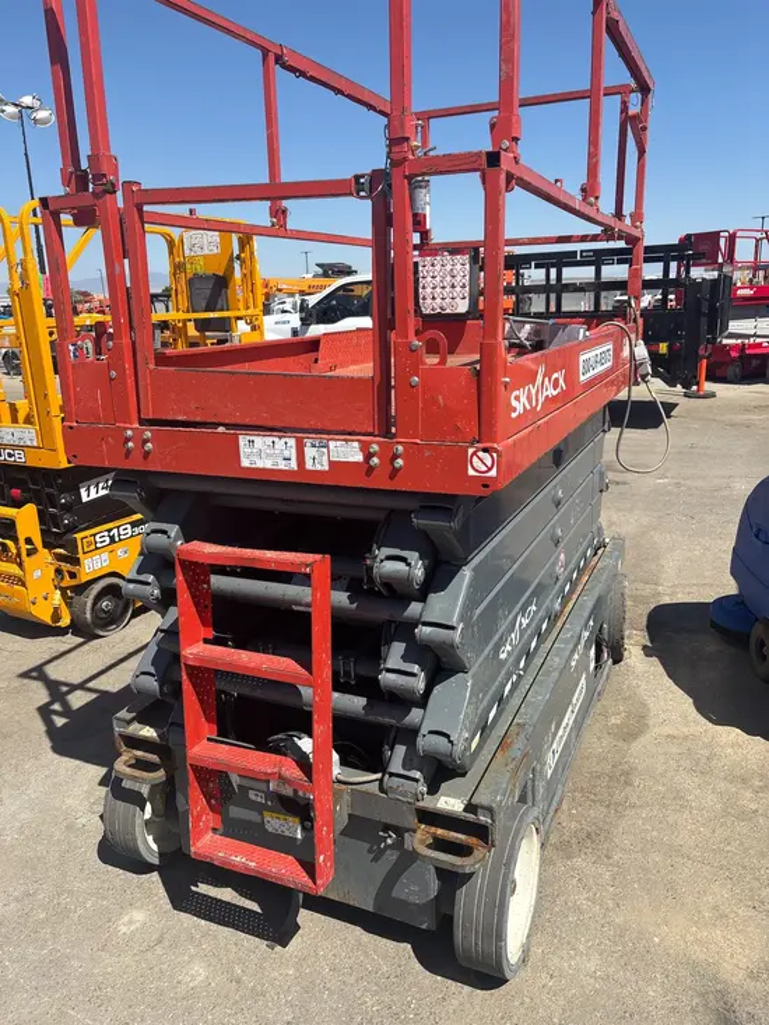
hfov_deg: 53.1
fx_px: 770
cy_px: 512
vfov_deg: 67.3
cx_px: 384
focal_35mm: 26
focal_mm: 5.96
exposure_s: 1/3106
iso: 50
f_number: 1.6
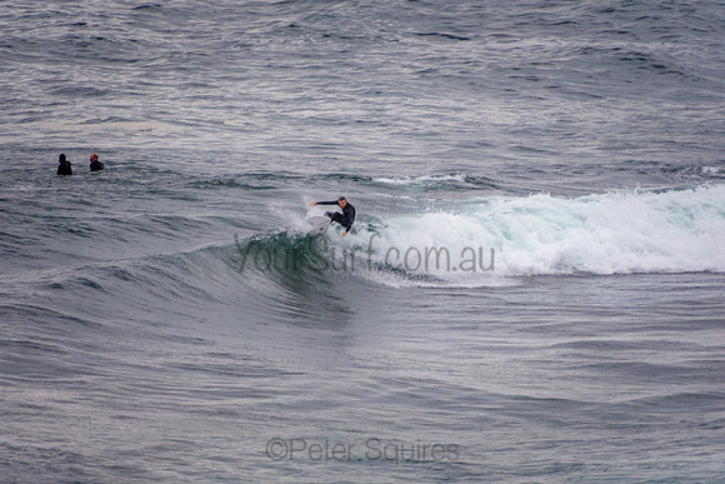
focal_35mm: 600
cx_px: 362
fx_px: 12086
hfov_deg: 3.4
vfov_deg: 2.3
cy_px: 242
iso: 1250
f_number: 5.6
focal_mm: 400
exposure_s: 1/250
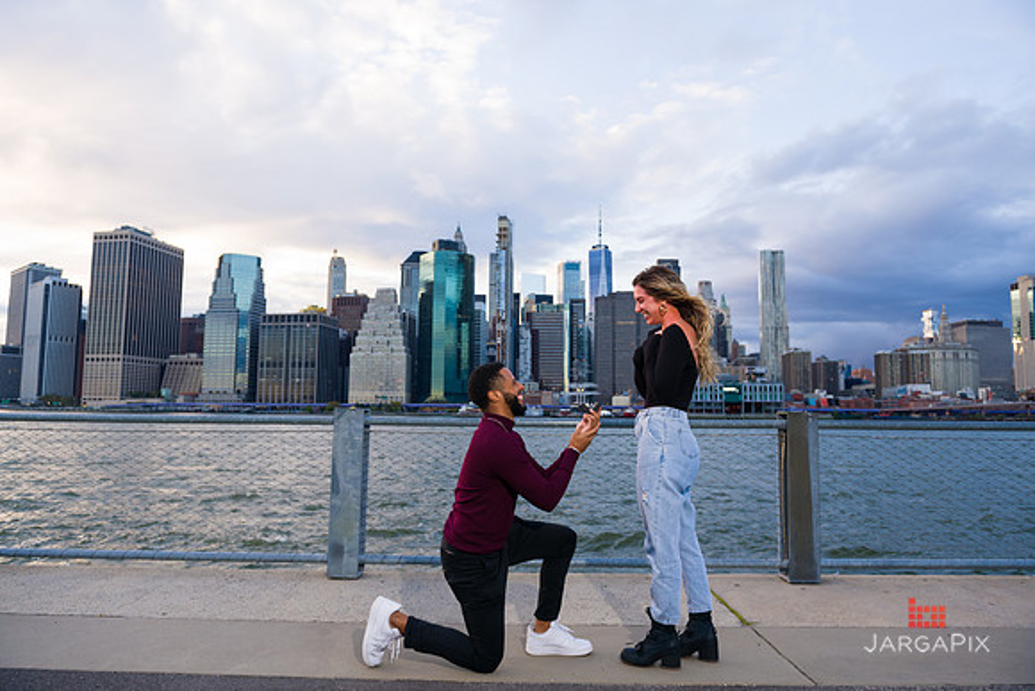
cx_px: 518
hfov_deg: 73.7
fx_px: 690
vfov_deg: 53.2
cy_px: 346
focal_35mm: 24
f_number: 4
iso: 250
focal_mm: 24
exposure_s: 1/200
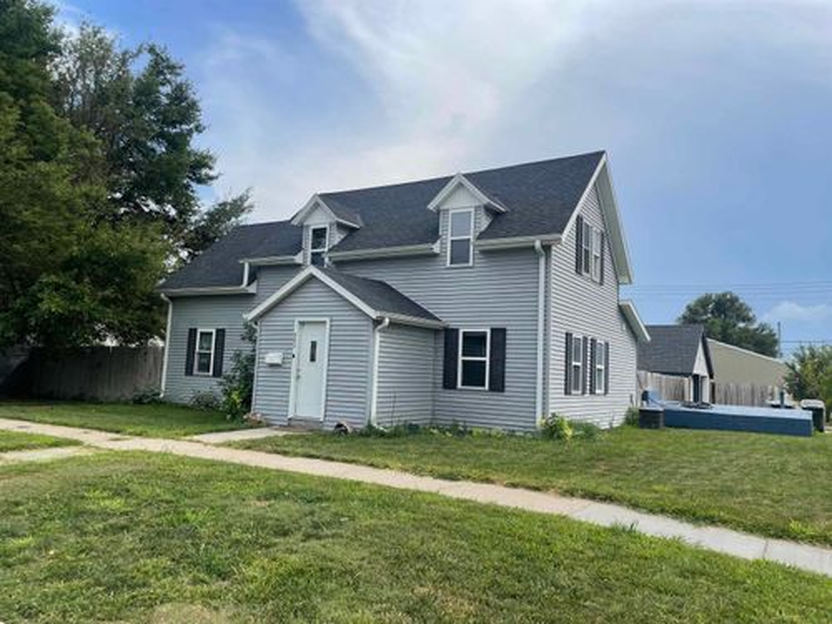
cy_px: 312
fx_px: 625
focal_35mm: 26
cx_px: 416
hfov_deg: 67.3
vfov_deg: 53.1
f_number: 1.6
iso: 32
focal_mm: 4.2
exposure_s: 1/2212
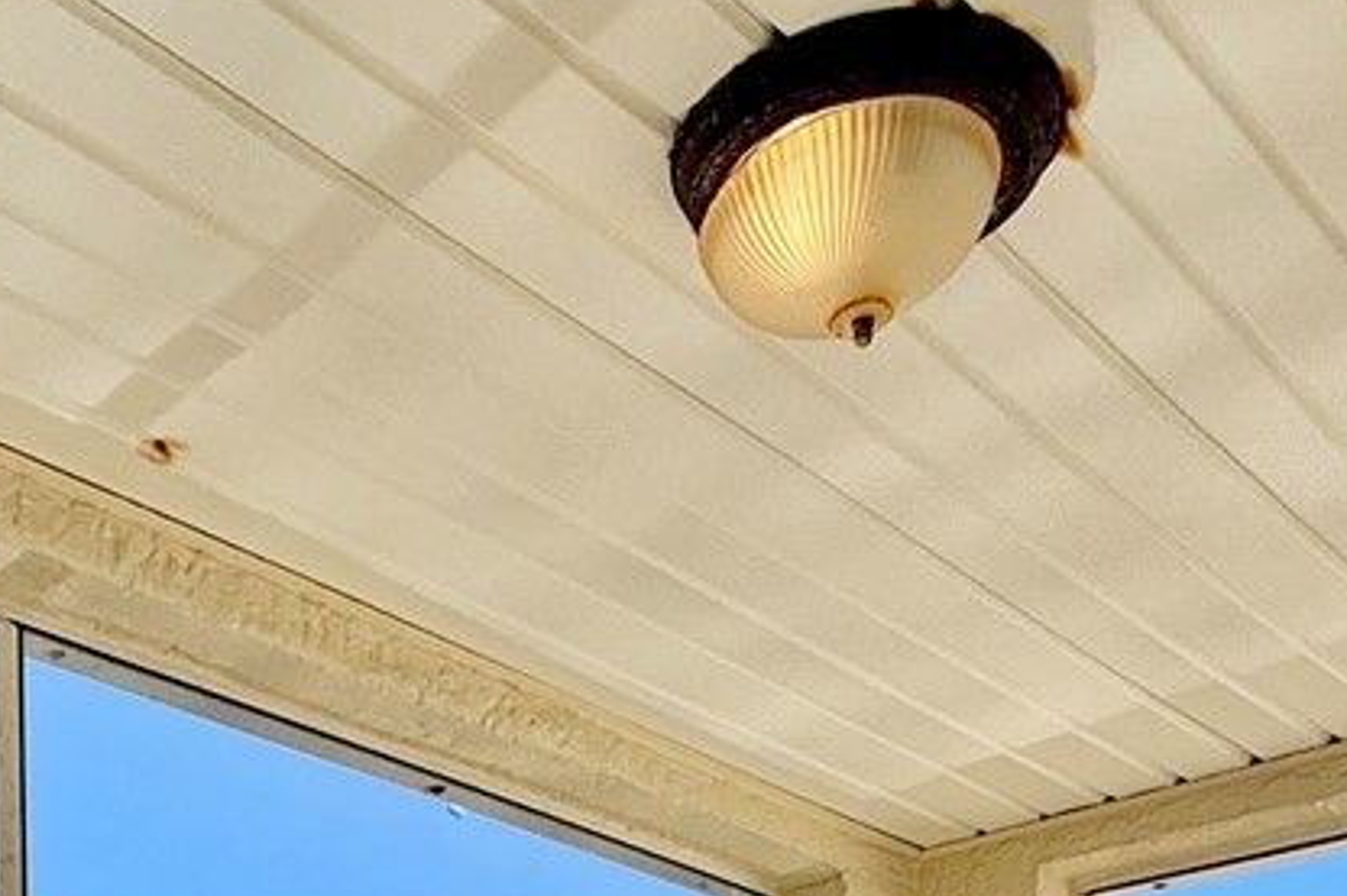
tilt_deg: -1.6
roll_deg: +0.6
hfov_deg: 34.8
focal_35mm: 56
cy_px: 1588
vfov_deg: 18.9
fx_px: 2094
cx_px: 321
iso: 50
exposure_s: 1/1534
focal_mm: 2.22
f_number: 2.2
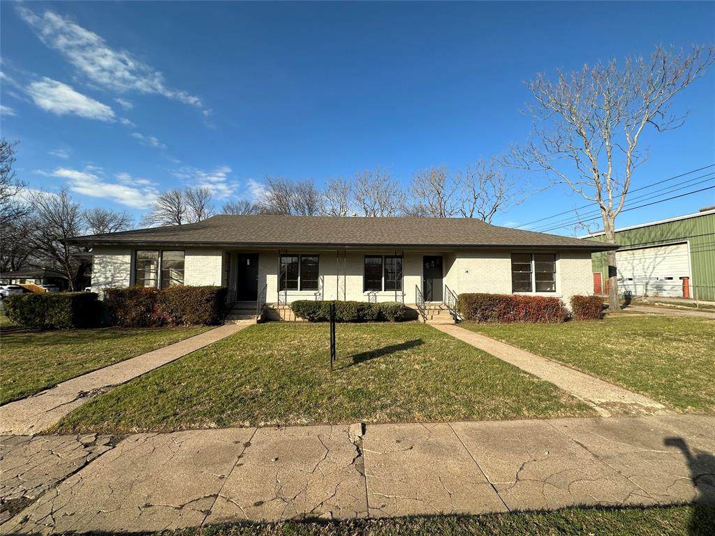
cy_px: 268
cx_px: 358
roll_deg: -0.9
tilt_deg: +2.7
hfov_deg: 102.1
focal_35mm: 14
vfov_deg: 85.7
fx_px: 289
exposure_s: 1/1575
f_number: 2.2
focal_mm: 2.22
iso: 40
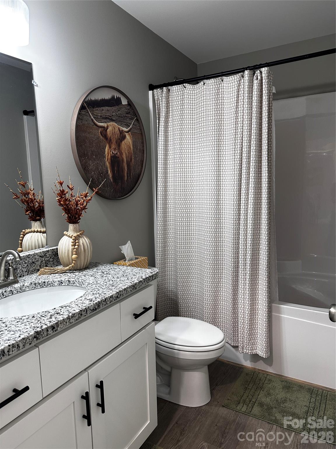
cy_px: 224
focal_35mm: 24
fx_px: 311
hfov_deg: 56.8
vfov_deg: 71.6
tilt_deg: -4.0
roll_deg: +1.2
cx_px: 168
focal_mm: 6.86
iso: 160
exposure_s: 1/60
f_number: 1.78
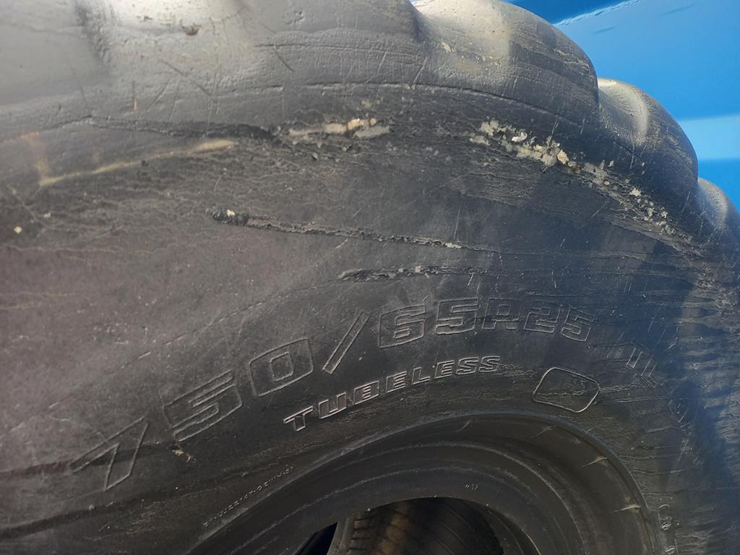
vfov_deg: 54.9
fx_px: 534
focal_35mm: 25
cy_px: 278
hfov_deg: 69.4
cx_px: 370
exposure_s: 1/50
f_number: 1.8
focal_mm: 4.65
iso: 80
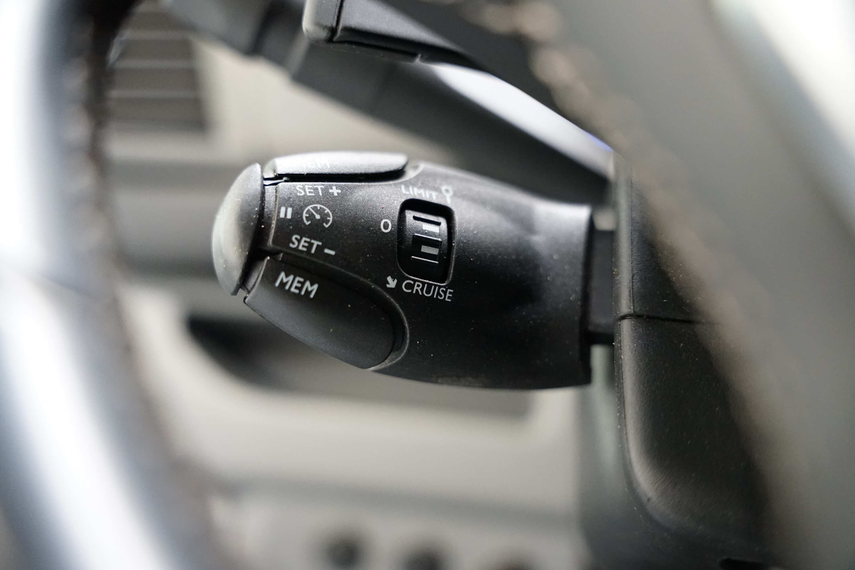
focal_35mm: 41
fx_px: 967
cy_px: 285
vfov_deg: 32.9
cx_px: 428
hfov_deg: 47.7
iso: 5000
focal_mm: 40.7
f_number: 2.8
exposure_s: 1/60
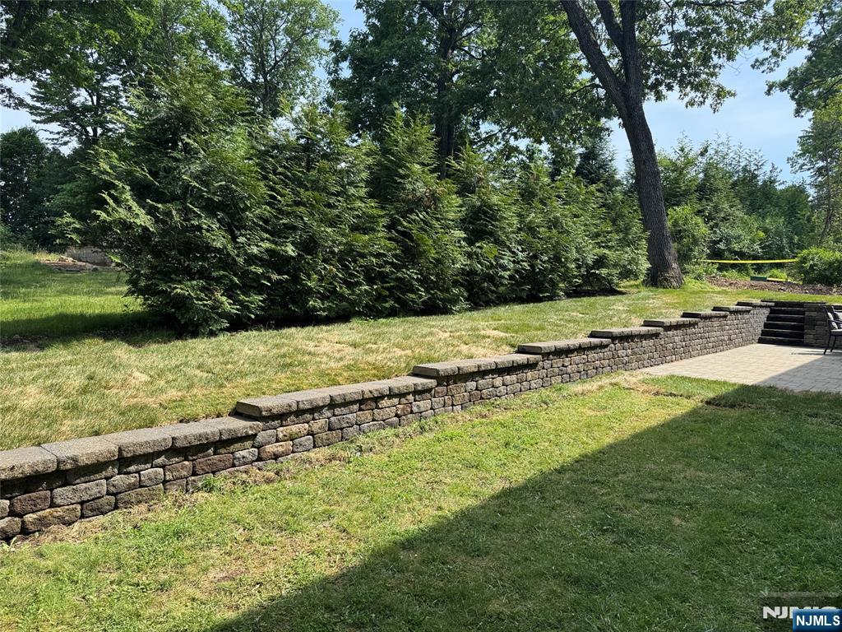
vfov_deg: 56.8
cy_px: 316
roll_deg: -0.6
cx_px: 421
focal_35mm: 24
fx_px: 584
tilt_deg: -1.8
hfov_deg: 71.6
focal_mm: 6.76
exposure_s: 1/1560
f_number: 1.78
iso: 80
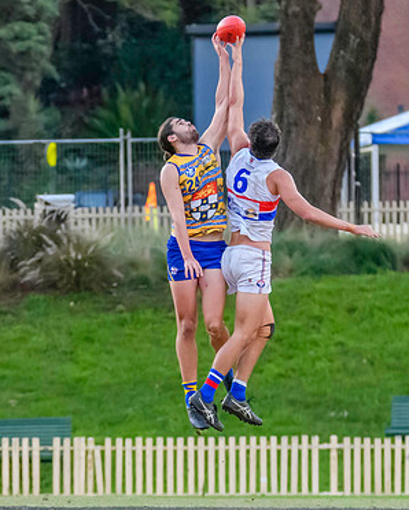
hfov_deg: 2.1
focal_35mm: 738
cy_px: 306
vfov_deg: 2.6
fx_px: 11158
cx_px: 143
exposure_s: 1/1600
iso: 10000
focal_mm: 250
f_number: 5.6
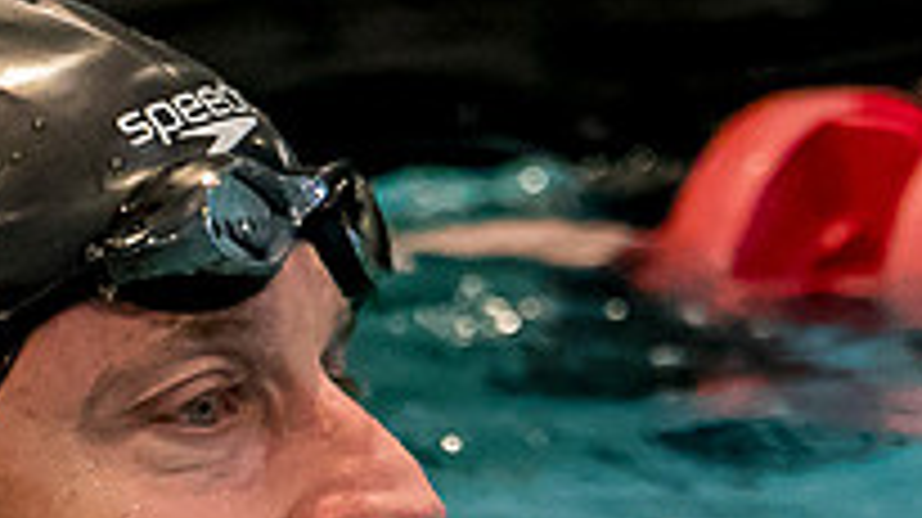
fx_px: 58319
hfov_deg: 0.9
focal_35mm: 2387
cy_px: 757
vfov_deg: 0.5
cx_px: 10
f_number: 2.8
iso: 3200
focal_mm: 200
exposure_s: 1/640
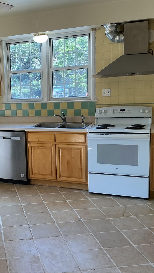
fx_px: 312
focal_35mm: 43
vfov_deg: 47.4
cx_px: 9
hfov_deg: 26.5
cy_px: 136
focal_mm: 3
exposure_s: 1/120
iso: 64
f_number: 1.8
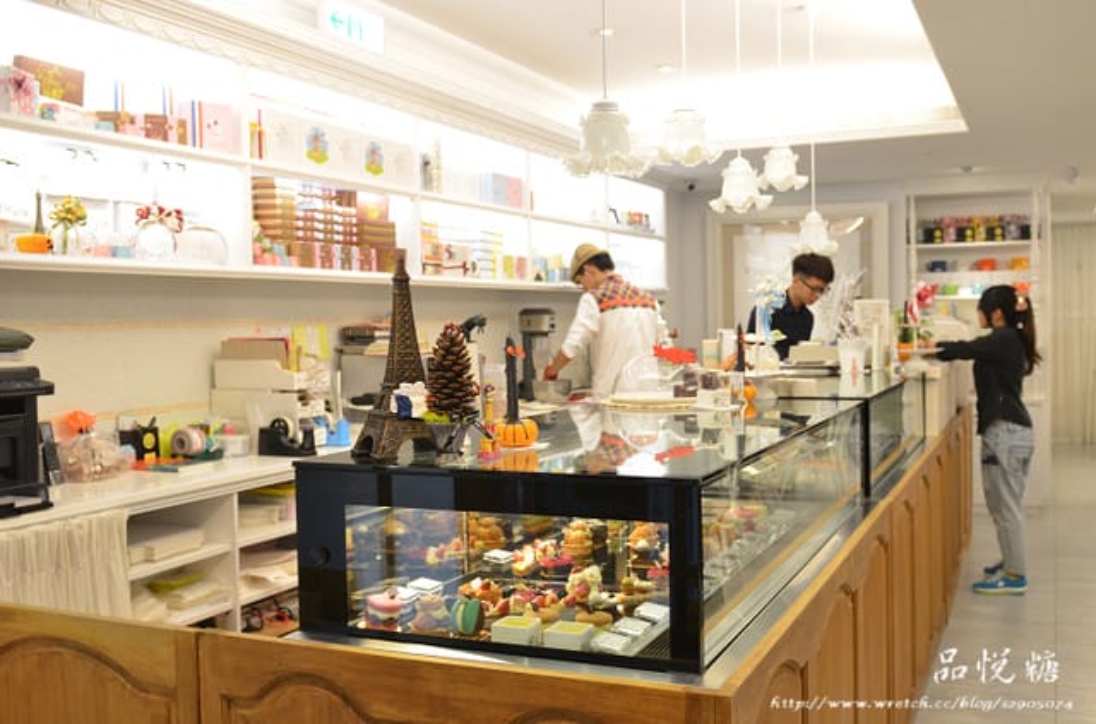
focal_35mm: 36
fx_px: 1093
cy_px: 362
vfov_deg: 36.7
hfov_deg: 53.3
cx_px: 548
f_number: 4.5
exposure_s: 1/40
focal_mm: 24
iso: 1000
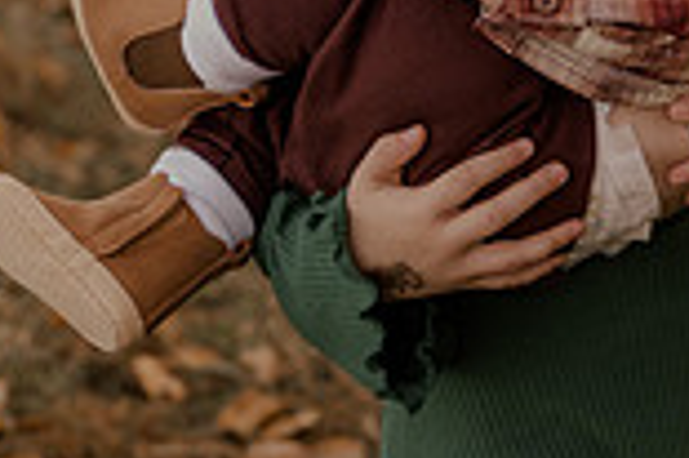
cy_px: 24
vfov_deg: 6.5
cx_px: 440
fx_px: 4015
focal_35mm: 210
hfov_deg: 9.8
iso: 200
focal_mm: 56
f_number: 2.8
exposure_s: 1/250
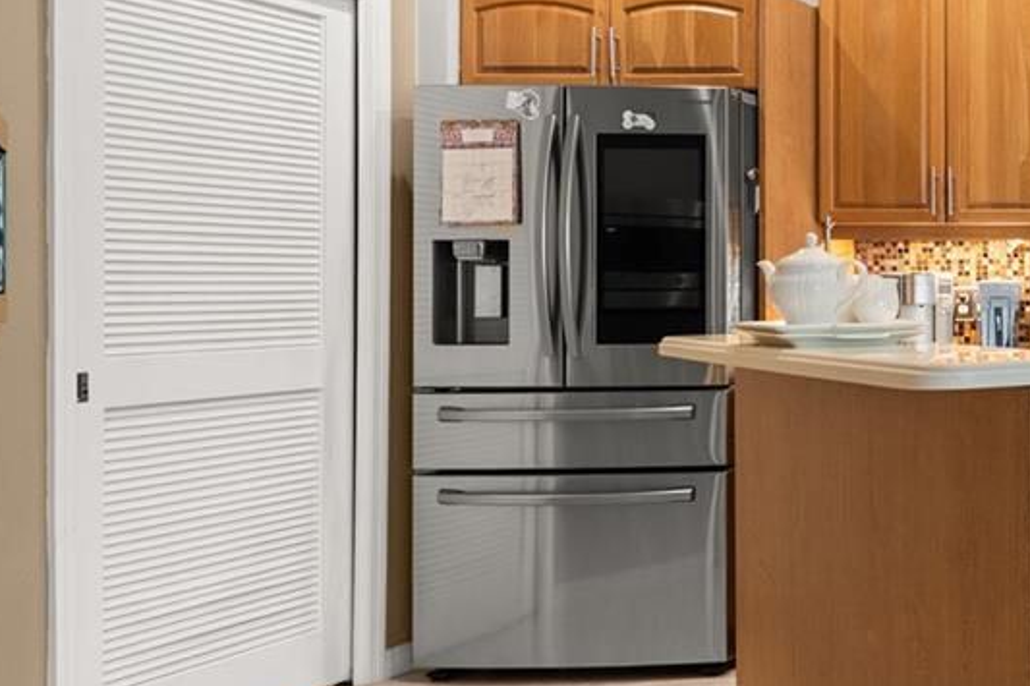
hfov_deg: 30.2
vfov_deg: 29.8
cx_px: 1455
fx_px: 1287
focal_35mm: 45
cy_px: 284
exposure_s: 1/5
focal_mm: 15
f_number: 8
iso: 400
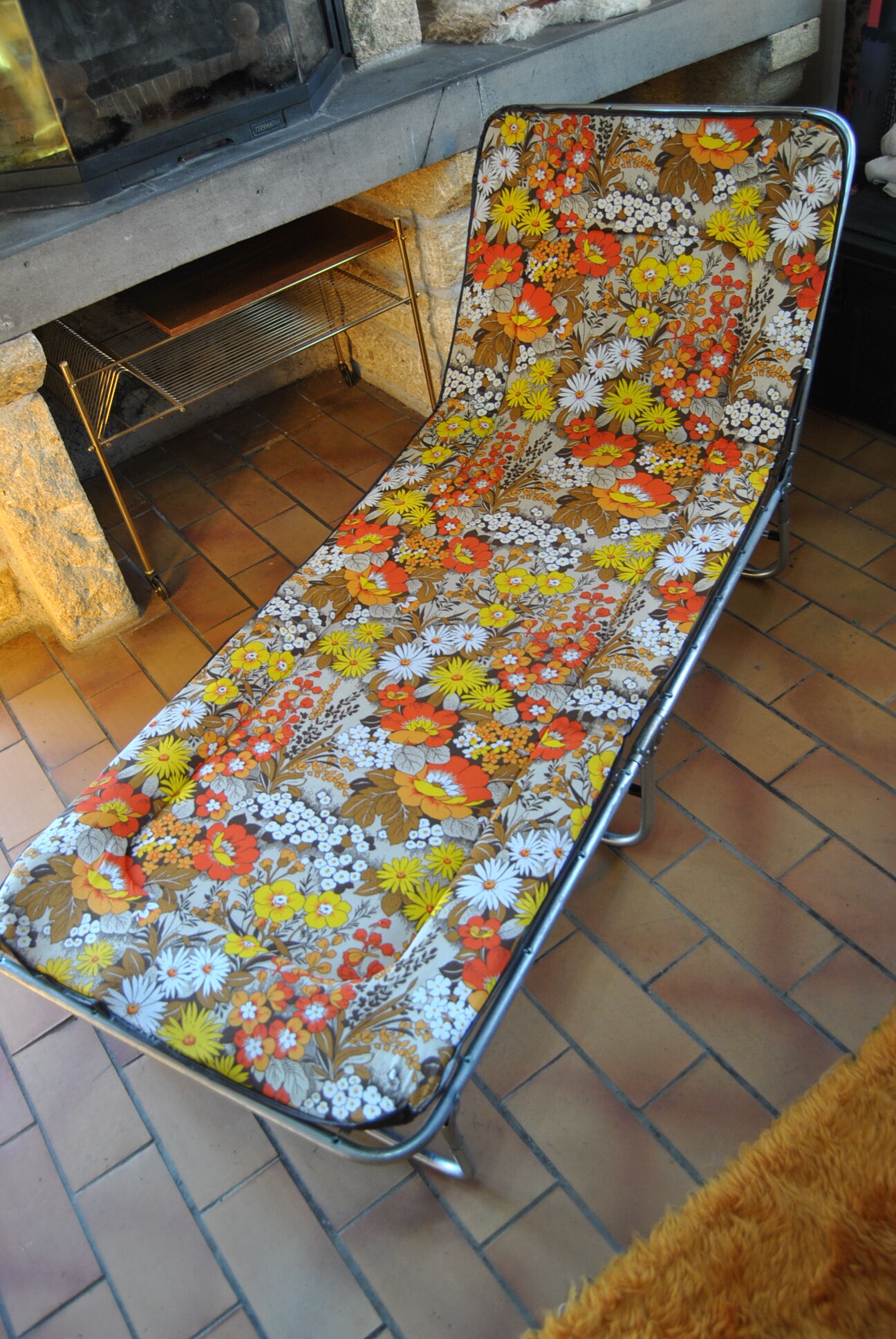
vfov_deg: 64.5
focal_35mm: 28
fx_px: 1061
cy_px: 670
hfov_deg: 45.8
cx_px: 448
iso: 220
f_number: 3.5
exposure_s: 1/30
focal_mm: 19
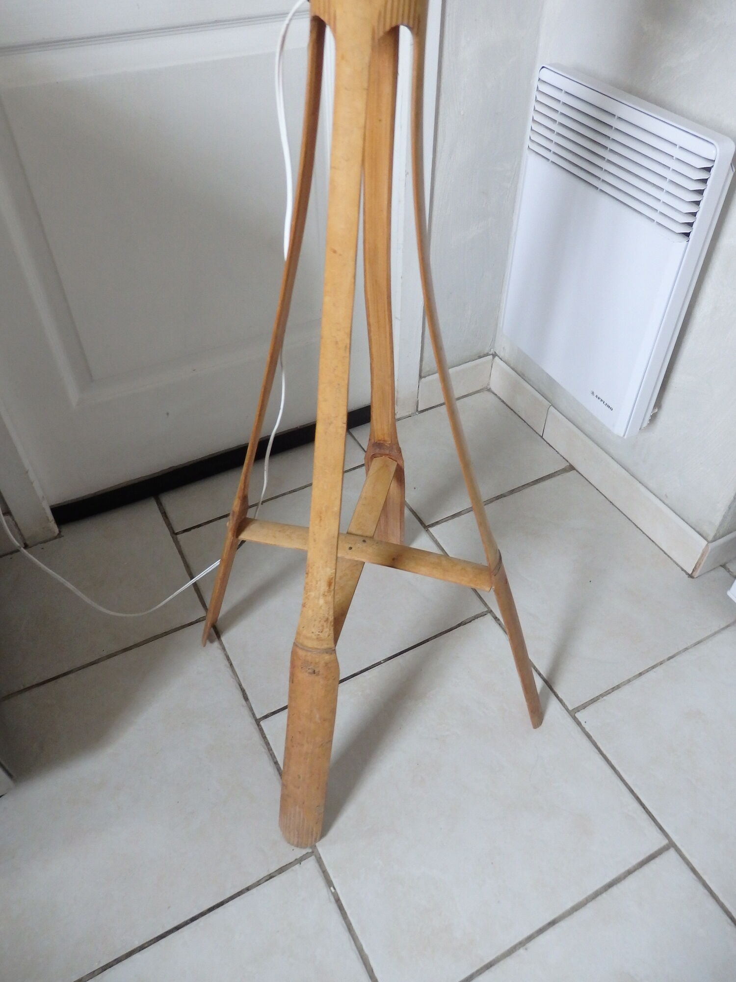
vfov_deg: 69.4
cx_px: 368
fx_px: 709
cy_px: 491
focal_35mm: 25
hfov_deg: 54.9
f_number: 3
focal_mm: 4.5
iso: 500
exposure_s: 1/30
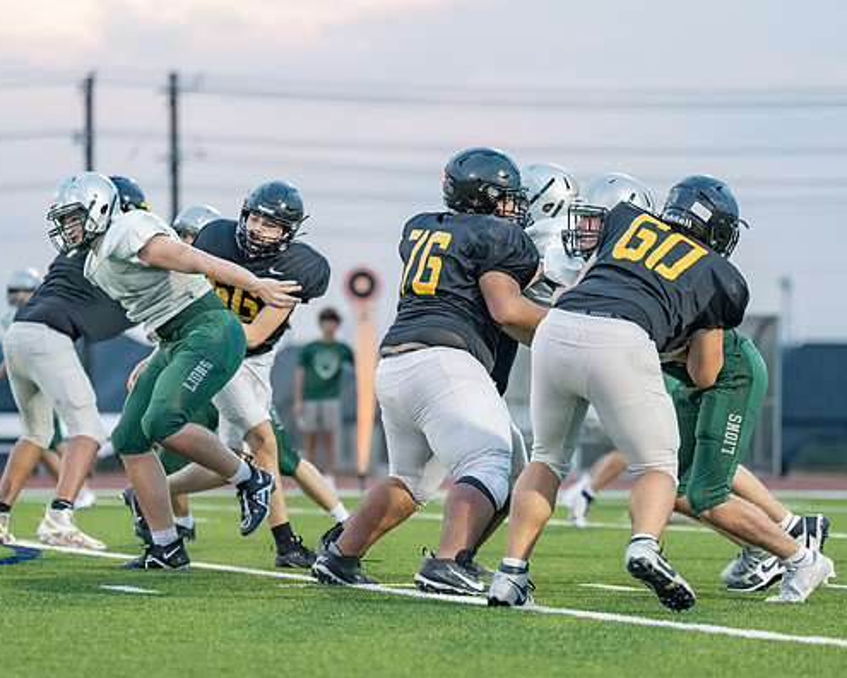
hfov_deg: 9.2
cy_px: 433
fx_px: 5239
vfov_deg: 7.4
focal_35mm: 209
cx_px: 441
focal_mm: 144
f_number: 2.8
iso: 2500
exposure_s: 1/1000
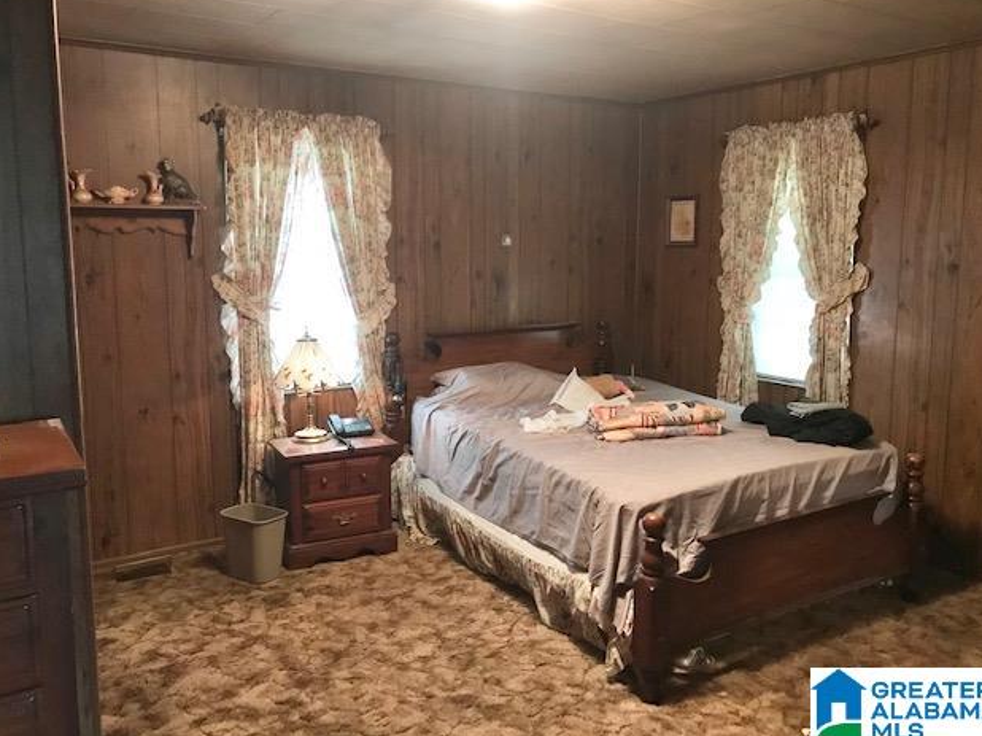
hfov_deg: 61.7
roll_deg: +0.8
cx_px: 493
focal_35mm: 29
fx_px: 822
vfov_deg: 48.2
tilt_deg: -8.2
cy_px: 359
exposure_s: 1/4
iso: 80
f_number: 1.8
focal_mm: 3.99
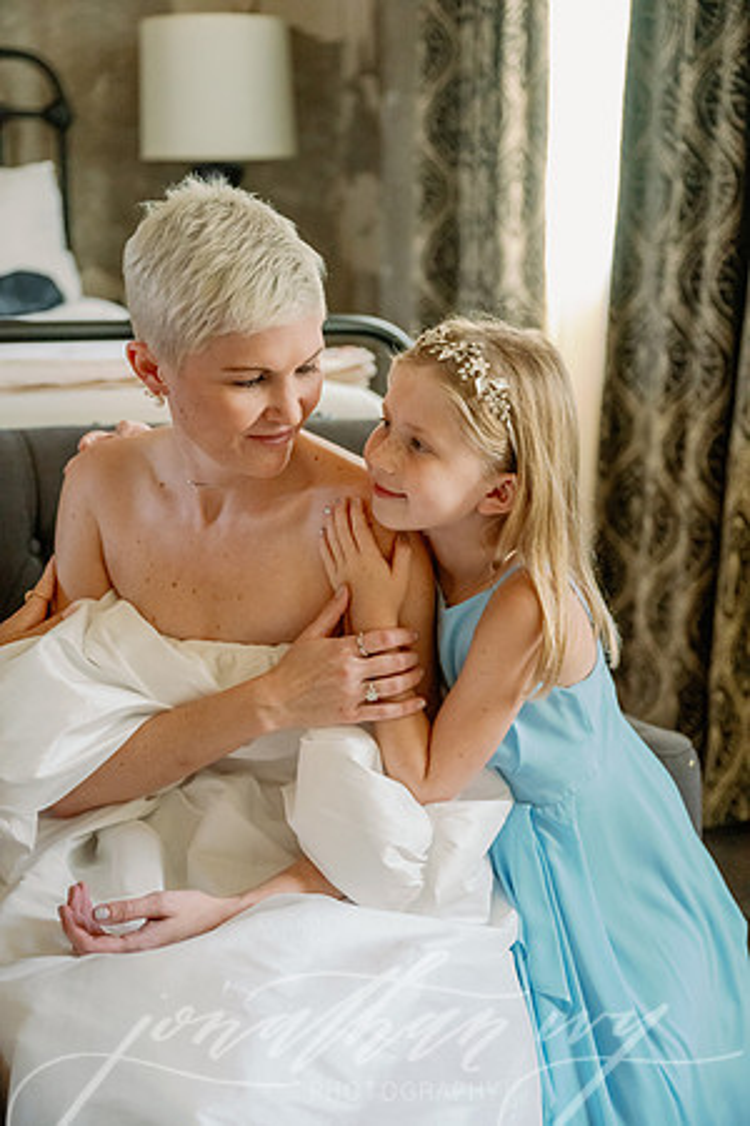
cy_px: 563
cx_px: 375
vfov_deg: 43.6
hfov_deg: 29.9
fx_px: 1406
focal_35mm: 45
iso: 4000
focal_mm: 45
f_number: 2.8
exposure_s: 1/250
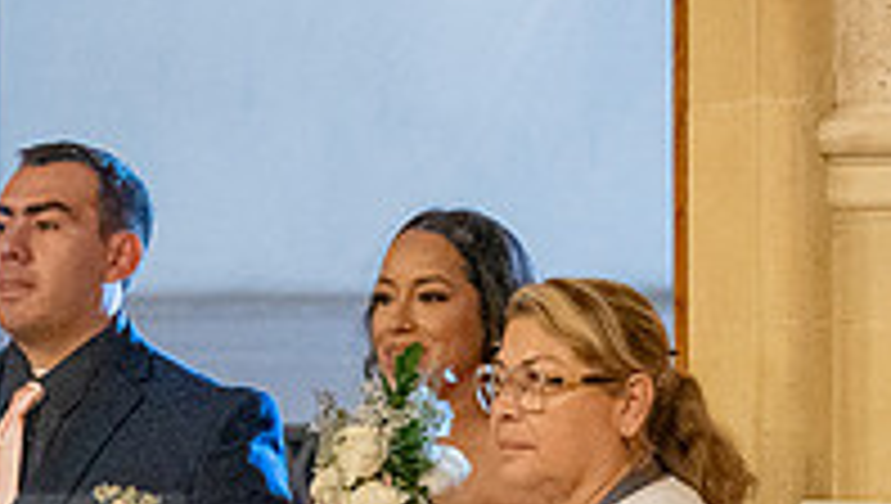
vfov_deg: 2.9
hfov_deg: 5.2
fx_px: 9842
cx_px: -22
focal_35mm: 416
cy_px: 638
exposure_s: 1/200
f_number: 4
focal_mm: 120
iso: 3200
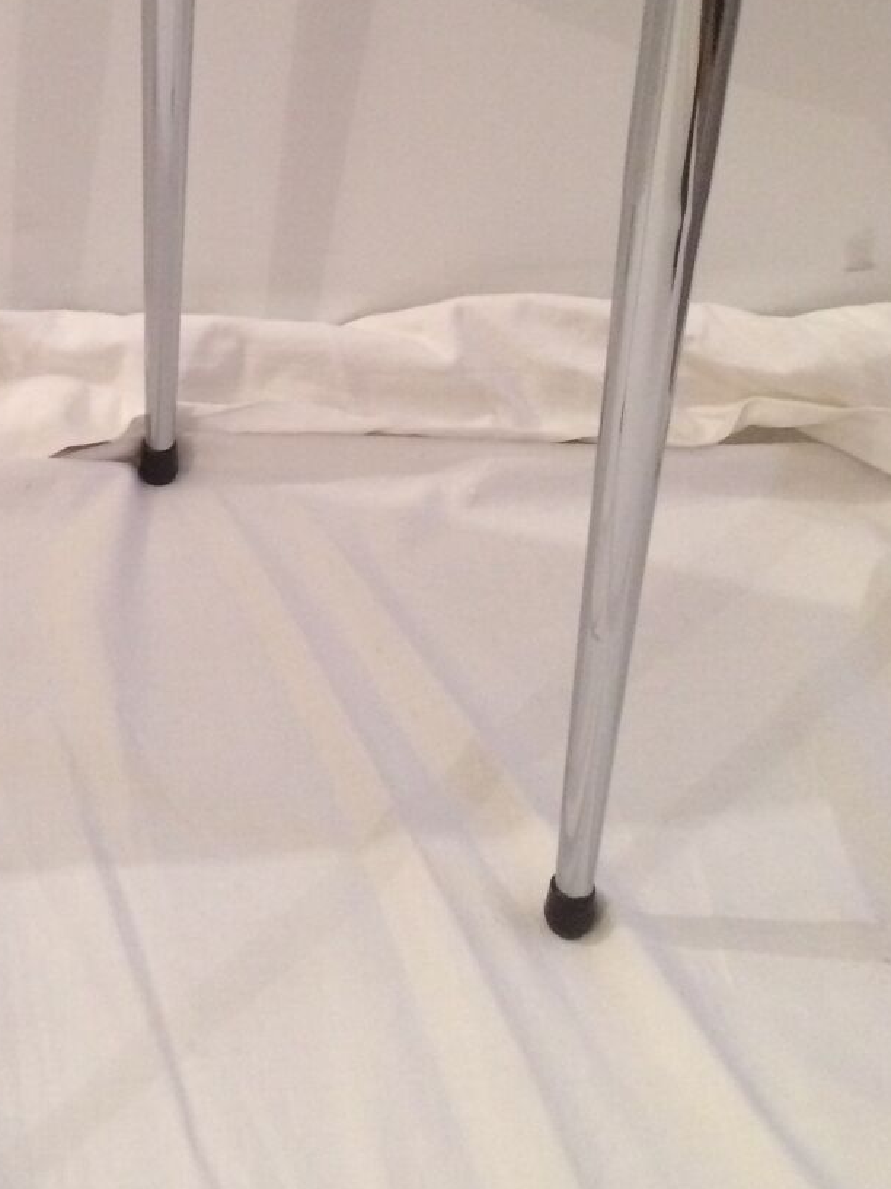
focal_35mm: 58
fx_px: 1991
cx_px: 55
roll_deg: +0.8
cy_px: 307
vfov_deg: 32.6
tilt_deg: -35.2
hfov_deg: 24.4
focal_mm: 4.15
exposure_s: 1/33
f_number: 2.2
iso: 320
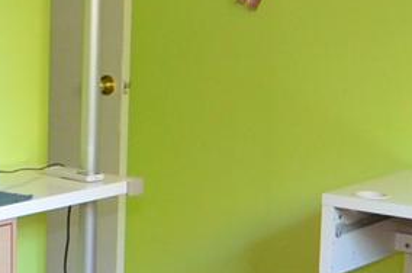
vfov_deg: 12.6
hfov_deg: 17.6
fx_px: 1233
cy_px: 155
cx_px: -139
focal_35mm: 108
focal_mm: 10
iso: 1100
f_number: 4
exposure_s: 1/60
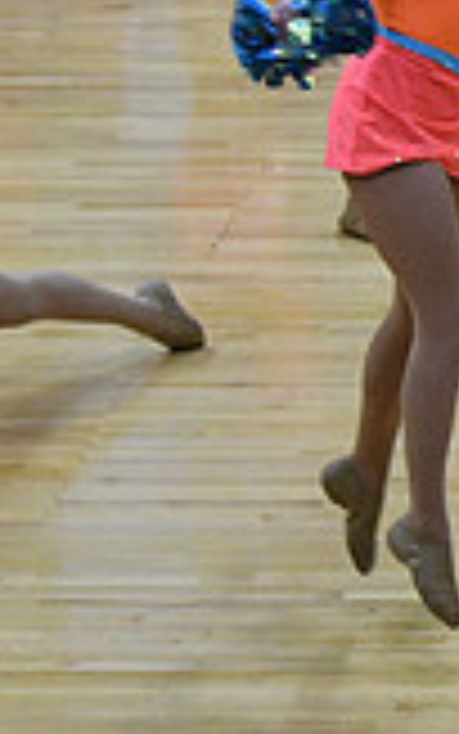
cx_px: 1264
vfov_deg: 5.5
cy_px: 182
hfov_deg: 3.4
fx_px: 7619
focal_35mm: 381
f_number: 4
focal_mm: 70
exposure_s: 1/500
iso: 4000
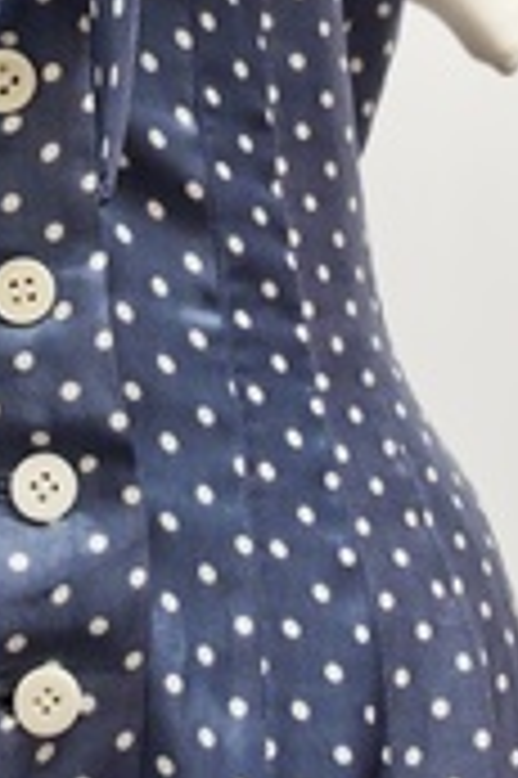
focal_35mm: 105
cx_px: 248
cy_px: -27
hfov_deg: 13.0
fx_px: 2277
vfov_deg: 18.8
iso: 1600
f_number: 4
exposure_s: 1/200
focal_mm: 27
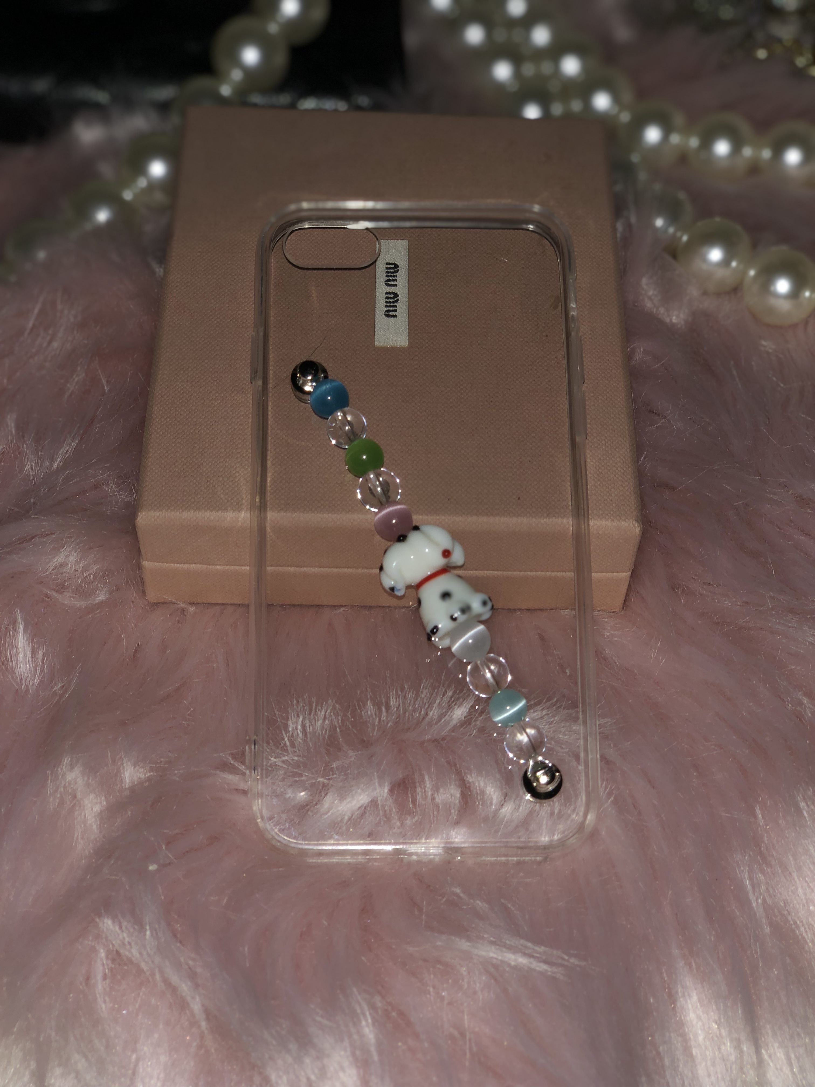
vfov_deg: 36.8
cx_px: 408
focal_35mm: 52
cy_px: 544
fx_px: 1632
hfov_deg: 28.0
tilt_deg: -49.1
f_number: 2.4
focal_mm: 6
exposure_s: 1/30
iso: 16
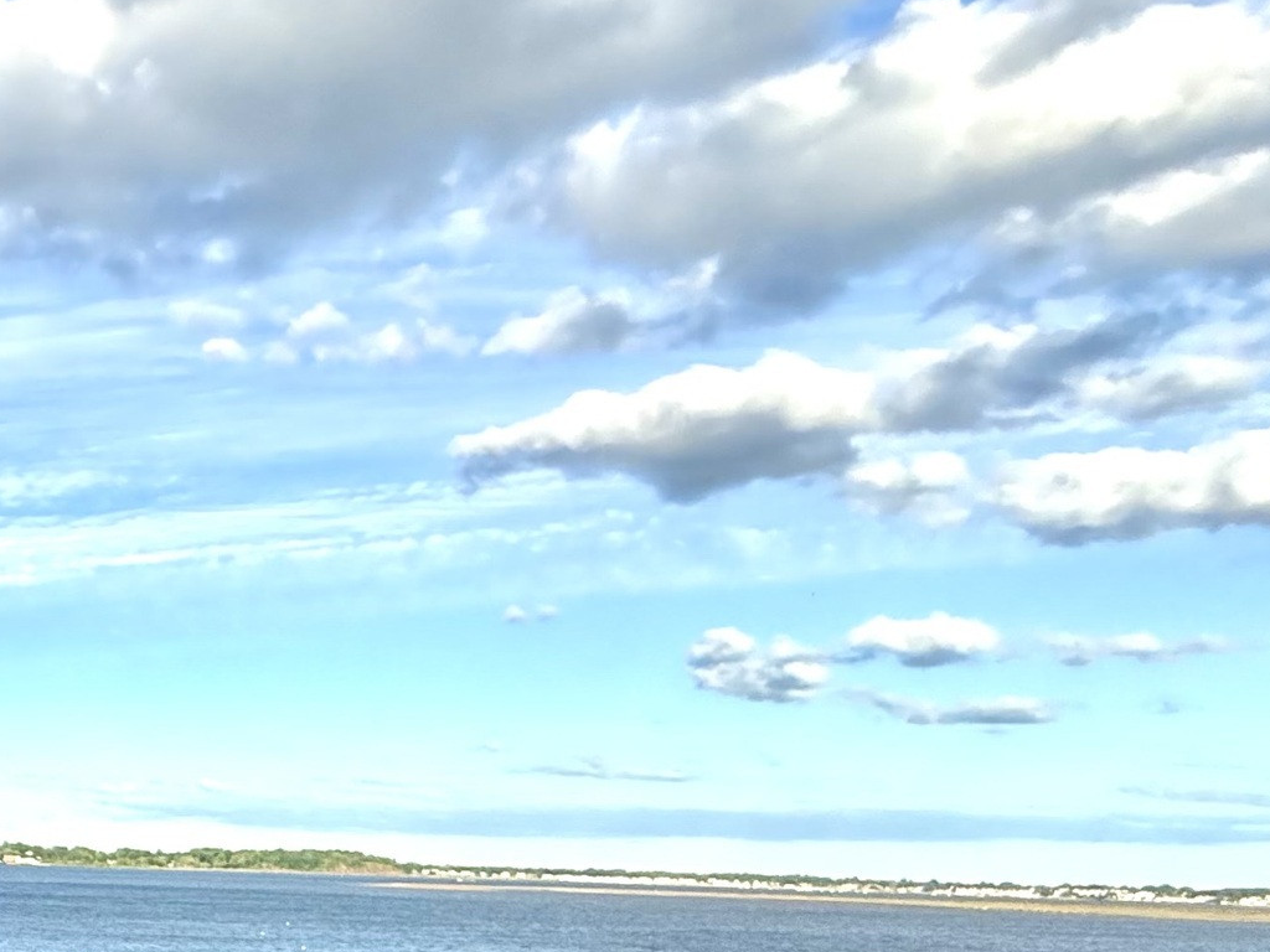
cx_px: -507
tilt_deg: -11.0
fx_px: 1541
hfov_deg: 30.9
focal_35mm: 42
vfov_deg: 30.2
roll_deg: -1.4
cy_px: 1087
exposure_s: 1/1497
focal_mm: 2.22
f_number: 2.2
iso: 50
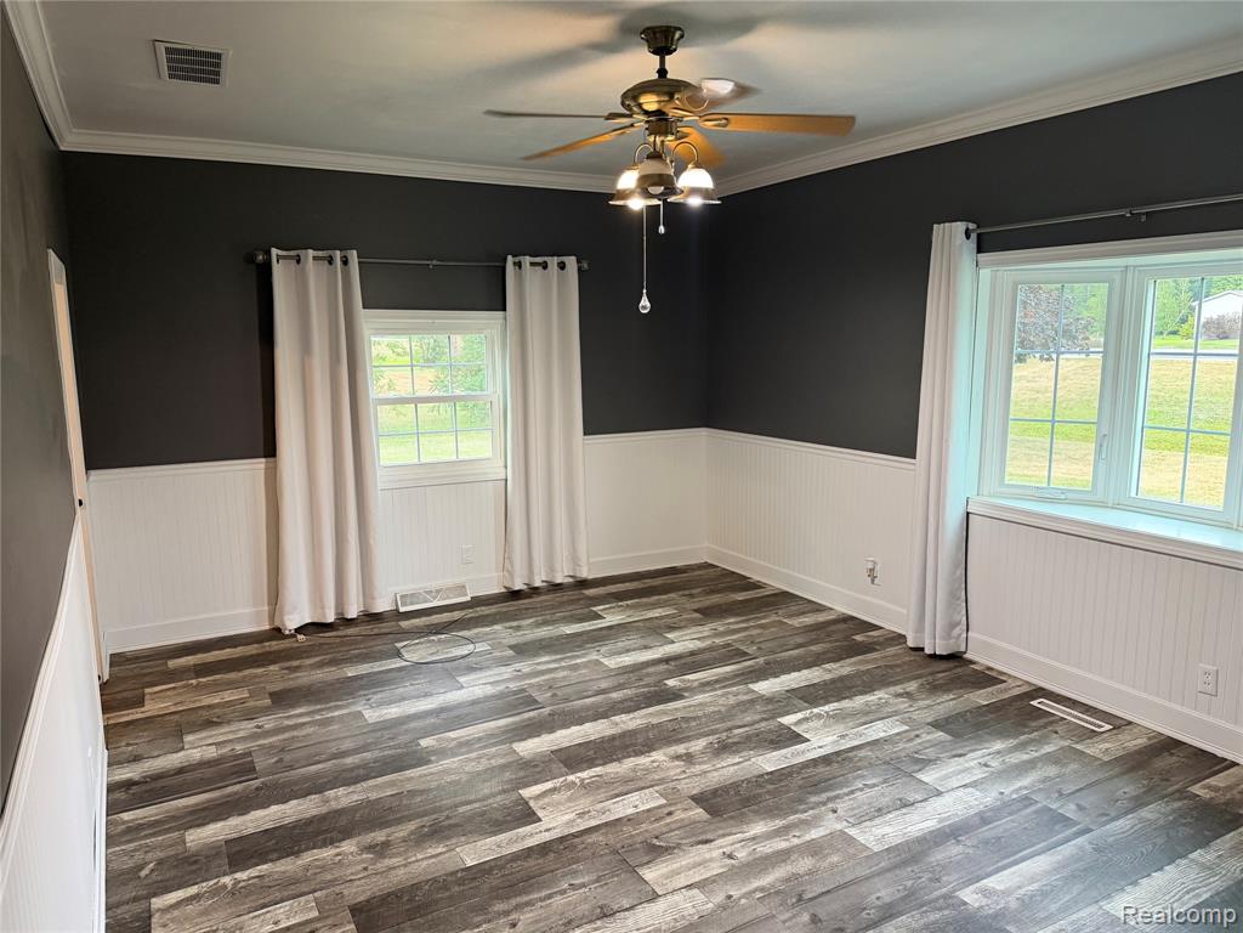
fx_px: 862
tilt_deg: -9.5
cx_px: 622
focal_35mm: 24
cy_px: 466
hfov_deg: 71.6
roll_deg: +0.5
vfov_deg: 56.8
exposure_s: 1/60
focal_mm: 6.76
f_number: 1.78
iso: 400
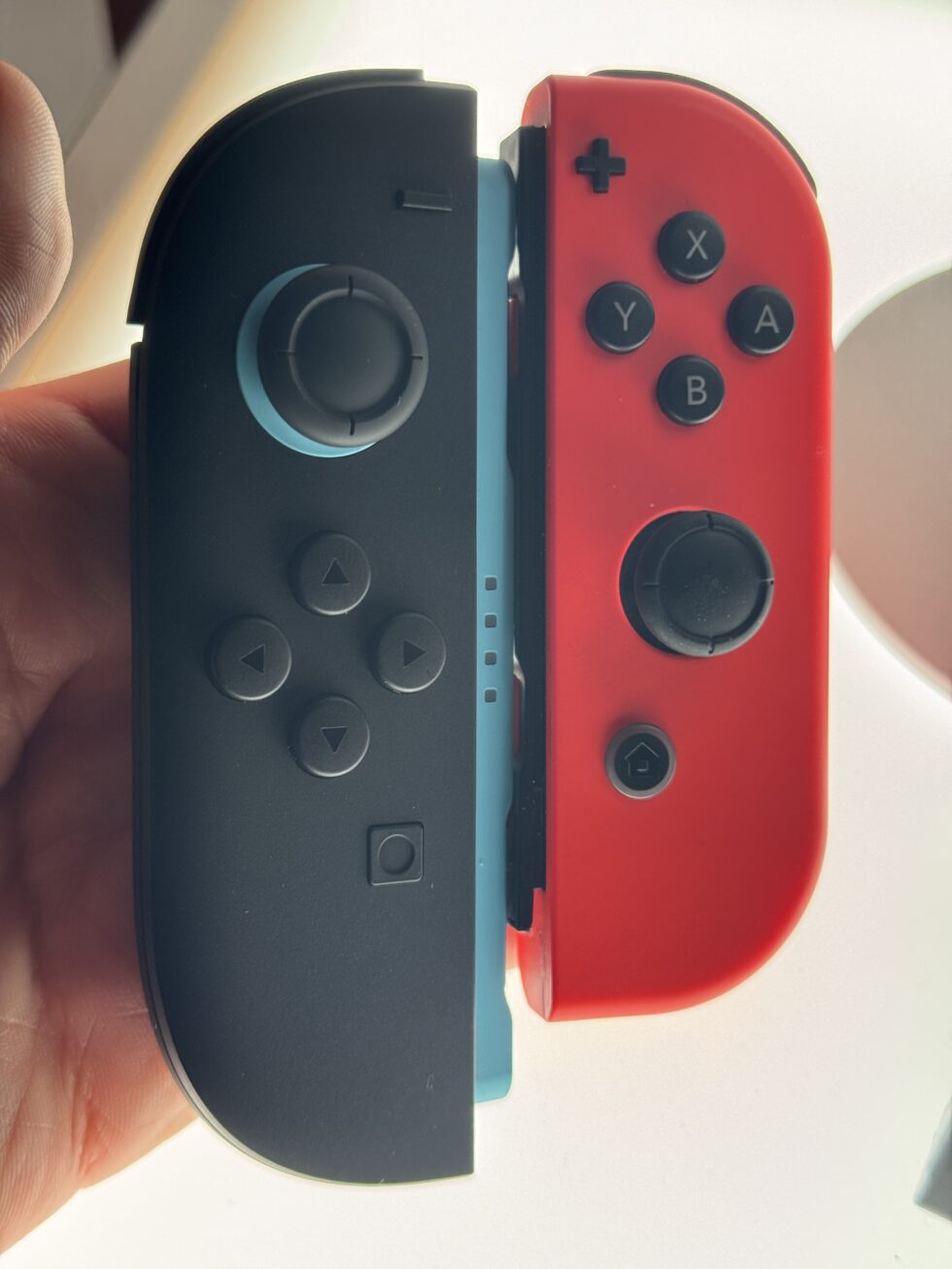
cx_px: 476
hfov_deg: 30.3
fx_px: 1760
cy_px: 634
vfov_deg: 39.7
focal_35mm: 48
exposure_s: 1/122
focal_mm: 6.76
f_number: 1.78
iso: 80
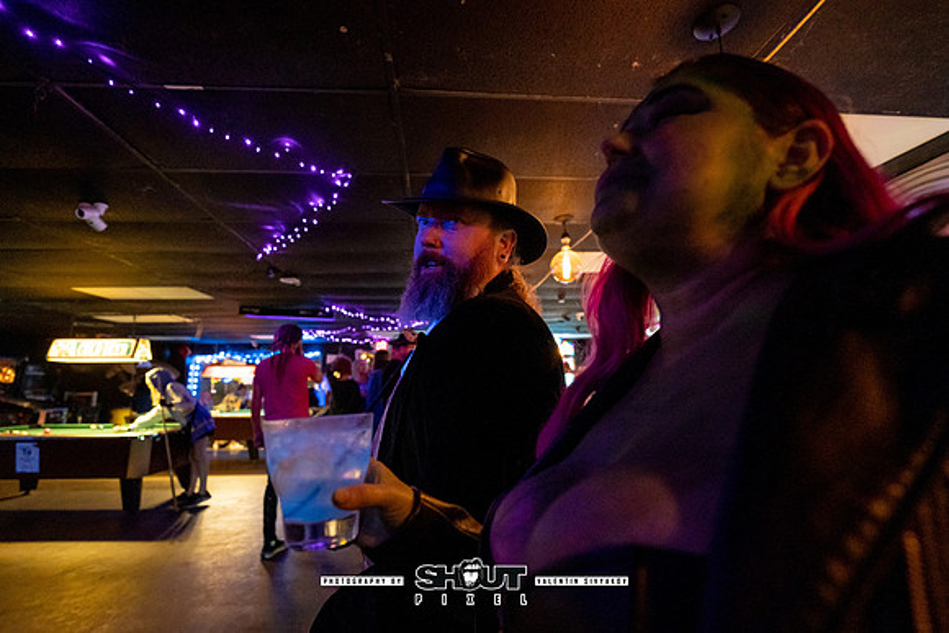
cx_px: 474
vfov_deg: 76.3
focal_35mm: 15
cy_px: 316
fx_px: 403
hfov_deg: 99.3
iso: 3200
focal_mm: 14
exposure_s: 1/160
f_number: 2.8
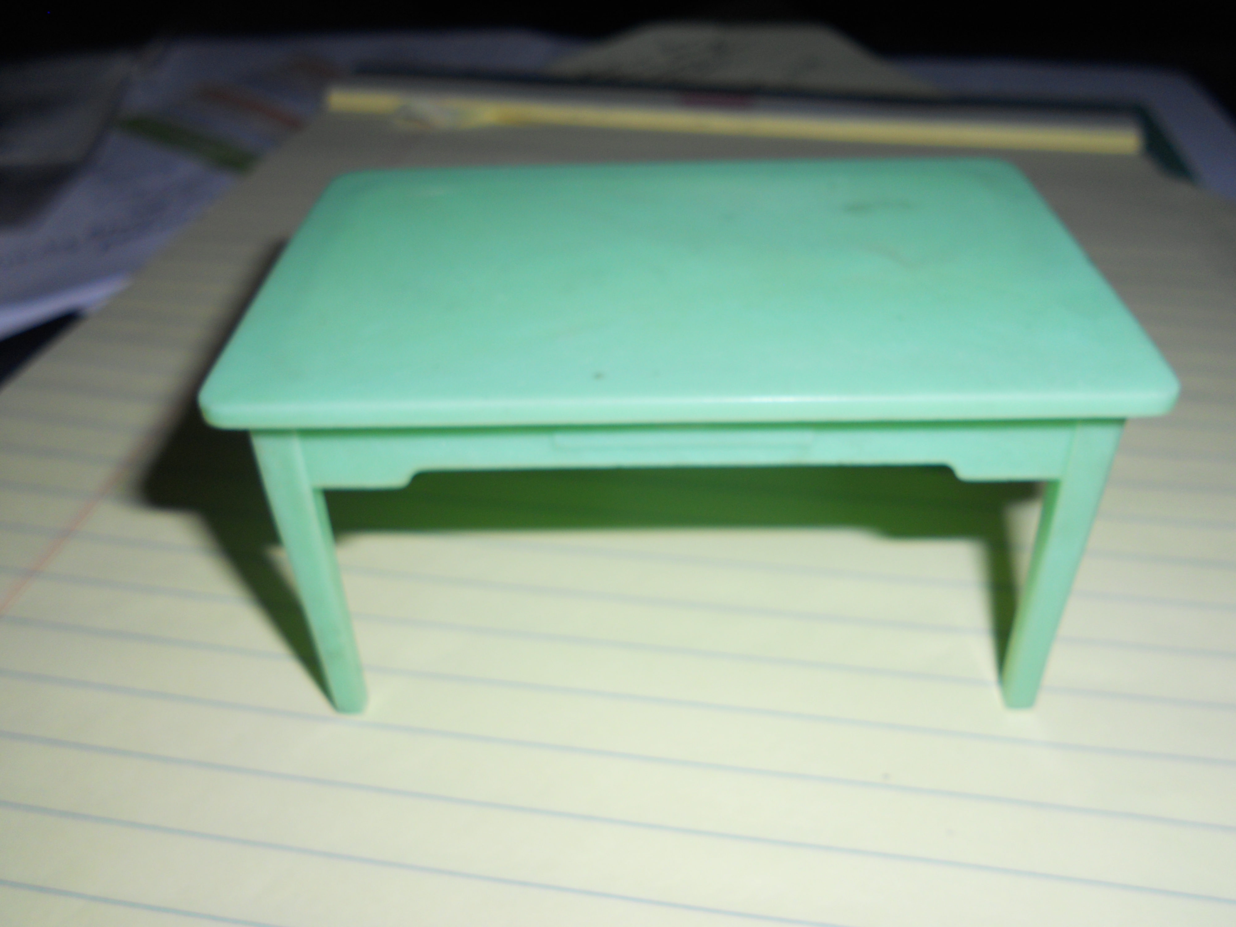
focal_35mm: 32
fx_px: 1143
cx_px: 618
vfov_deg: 44.2
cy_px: 464
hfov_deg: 56.8
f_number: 8.8
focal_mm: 5.8
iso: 80
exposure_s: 1/25
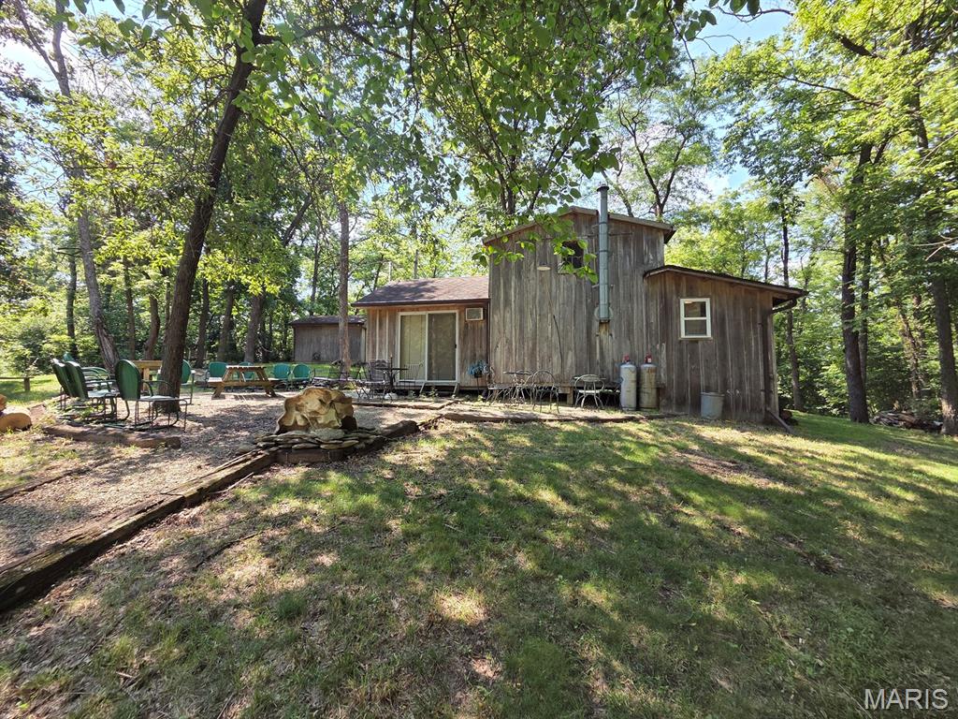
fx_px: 360
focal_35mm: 13
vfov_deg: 89.9
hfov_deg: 106.2
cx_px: 479
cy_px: 360
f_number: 2.2
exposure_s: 1/365
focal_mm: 2.2
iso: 50
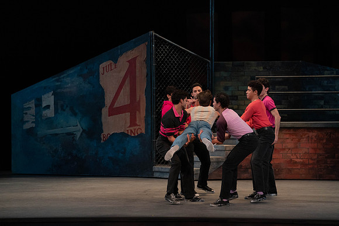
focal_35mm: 182
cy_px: 113
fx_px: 1714
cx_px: 170
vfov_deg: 7.5
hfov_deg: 11.3
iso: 3200
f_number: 4.5
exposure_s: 1/400
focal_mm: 182
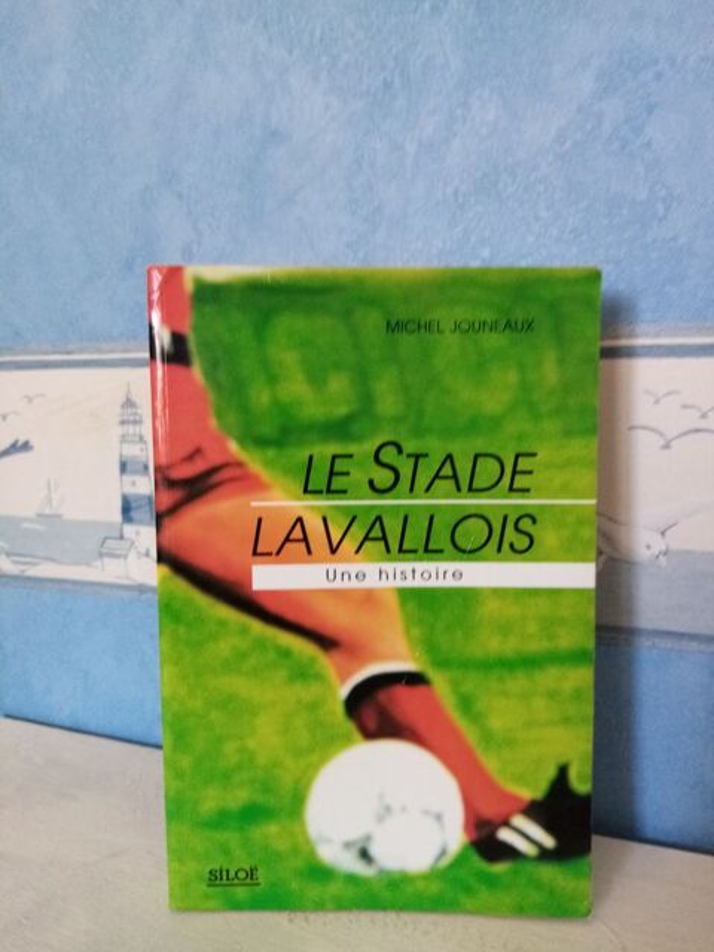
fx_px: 715
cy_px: 476
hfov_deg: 53.1
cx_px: 357
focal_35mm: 26
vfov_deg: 67.3
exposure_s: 1/33.3
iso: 209
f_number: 1.8
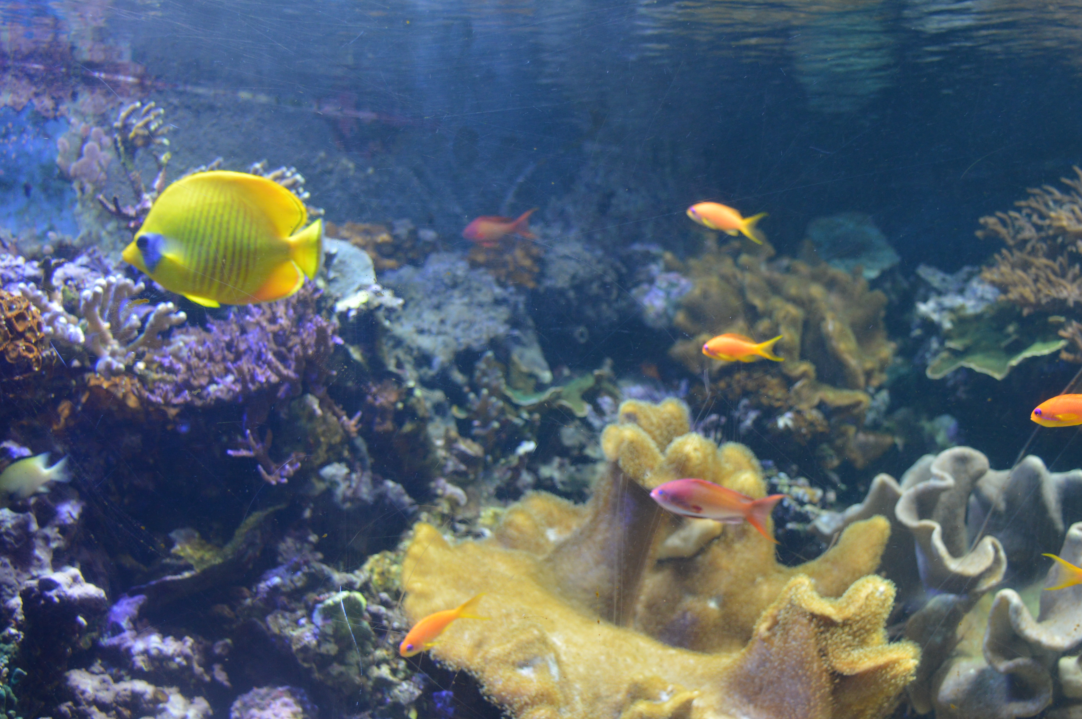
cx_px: 660
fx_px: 1231
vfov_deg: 32.6
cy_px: 378
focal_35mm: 41
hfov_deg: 47.1
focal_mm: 22
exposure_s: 1/40
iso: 400
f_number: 3.8
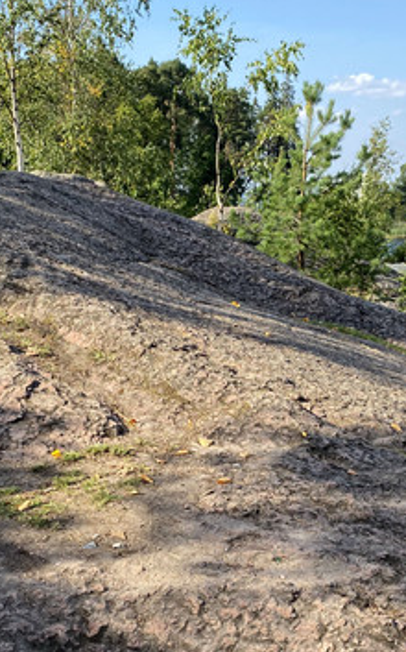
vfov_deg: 39.9
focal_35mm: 50
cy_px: 430
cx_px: 212
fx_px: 887
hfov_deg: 25.8
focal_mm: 4.25
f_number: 1.8
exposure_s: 1/1300
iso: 32
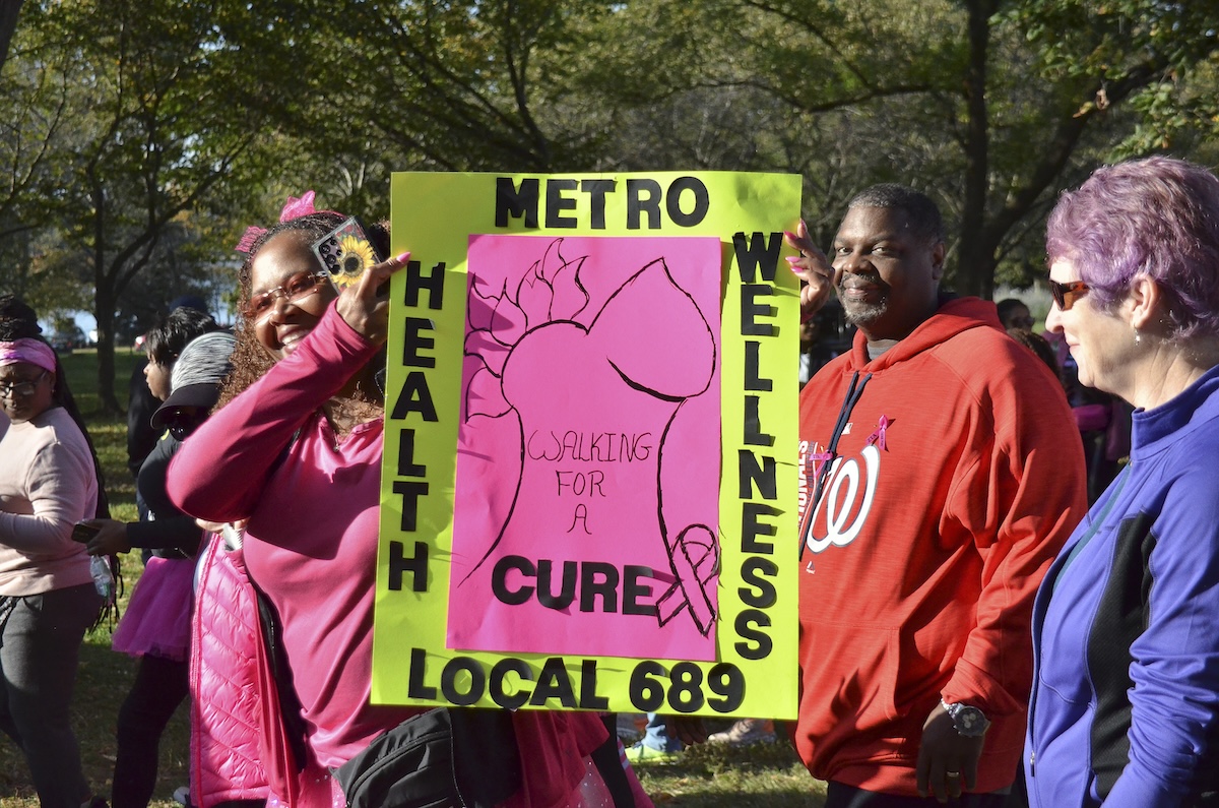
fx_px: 2028
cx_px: 610
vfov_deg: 22.5
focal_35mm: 60
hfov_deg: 33.5
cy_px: 404
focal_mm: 40
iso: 1100
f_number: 5
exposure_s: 1/6400
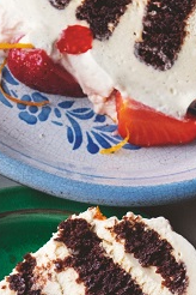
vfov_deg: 6.1
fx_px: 2687
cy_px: 537
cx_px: -386
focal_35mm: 329
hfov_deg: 4.0
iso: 640
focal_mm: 50
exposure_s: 1/200
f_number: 10
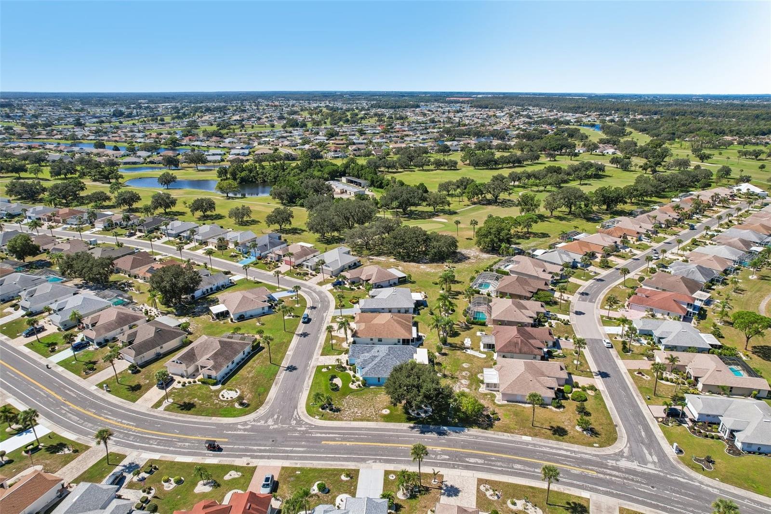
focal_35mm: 22
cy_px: 257
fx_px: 471
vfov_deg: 57.2
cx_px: 386
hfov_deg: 78.6
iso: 100
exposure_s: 1/500
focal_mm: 8.4
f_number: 2.8
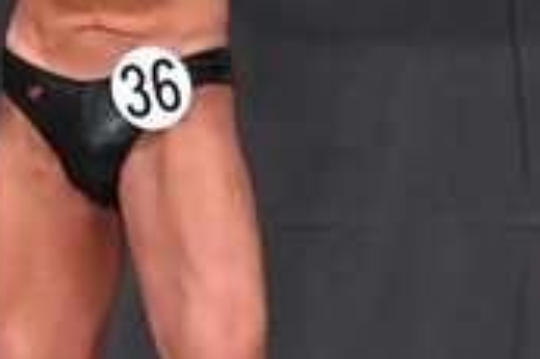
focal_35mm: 1007
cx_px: -357
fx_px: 15090
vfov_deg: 1.4
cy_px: 153
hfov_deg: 2.0
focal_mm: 150
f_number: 5.6
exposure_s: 1/400
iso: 6400
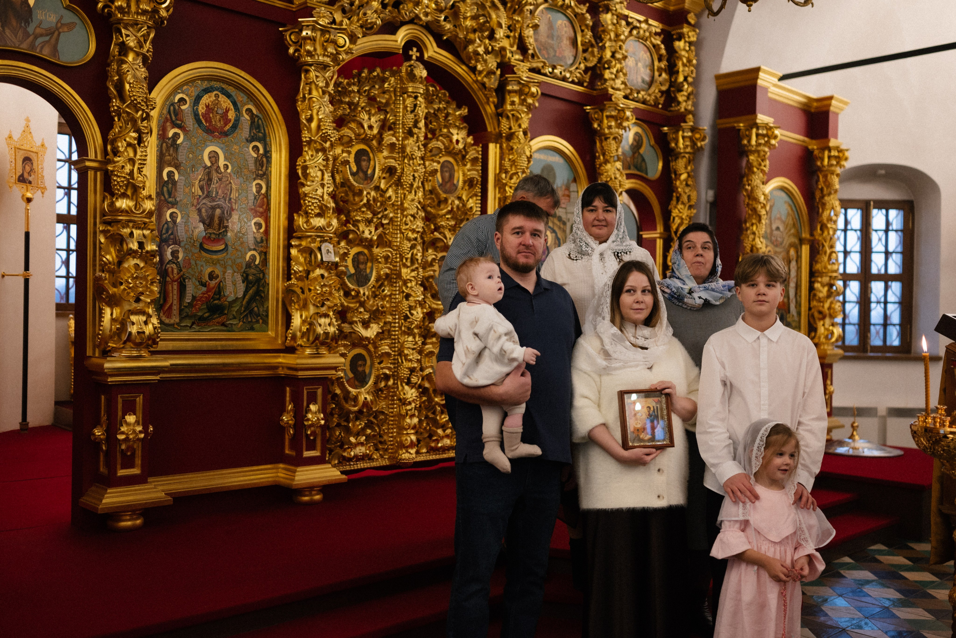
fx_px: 953
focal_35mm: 36
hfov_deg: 53.3
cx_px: 478
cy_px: 319
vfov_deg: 37.0
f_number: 2
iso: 1000
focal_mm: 35
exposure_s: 1/320
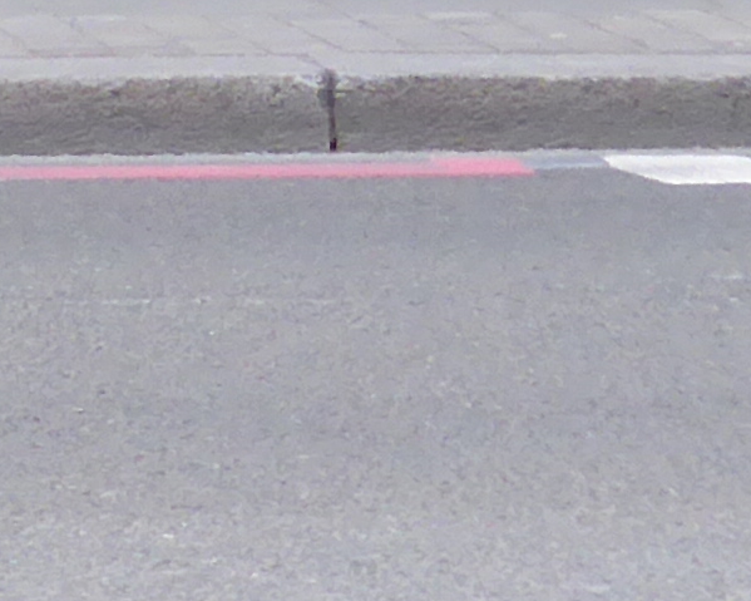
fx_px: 8689
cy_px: -729
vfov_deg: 3.9
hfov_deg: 4.8
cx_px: -992
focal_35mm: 391
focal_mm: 8.5
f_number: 4.2
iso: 160
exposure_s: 1/60
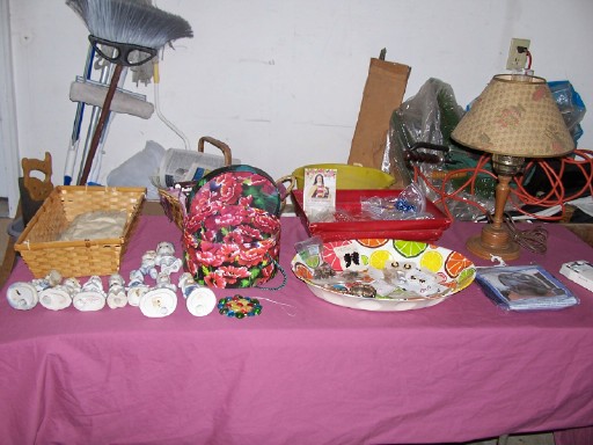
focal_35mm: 35
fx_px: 600
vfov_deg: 40.7
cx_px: 296
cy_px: 222
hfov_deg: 52.6
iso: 80
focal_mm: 6
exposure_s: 1/60
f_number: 2.8
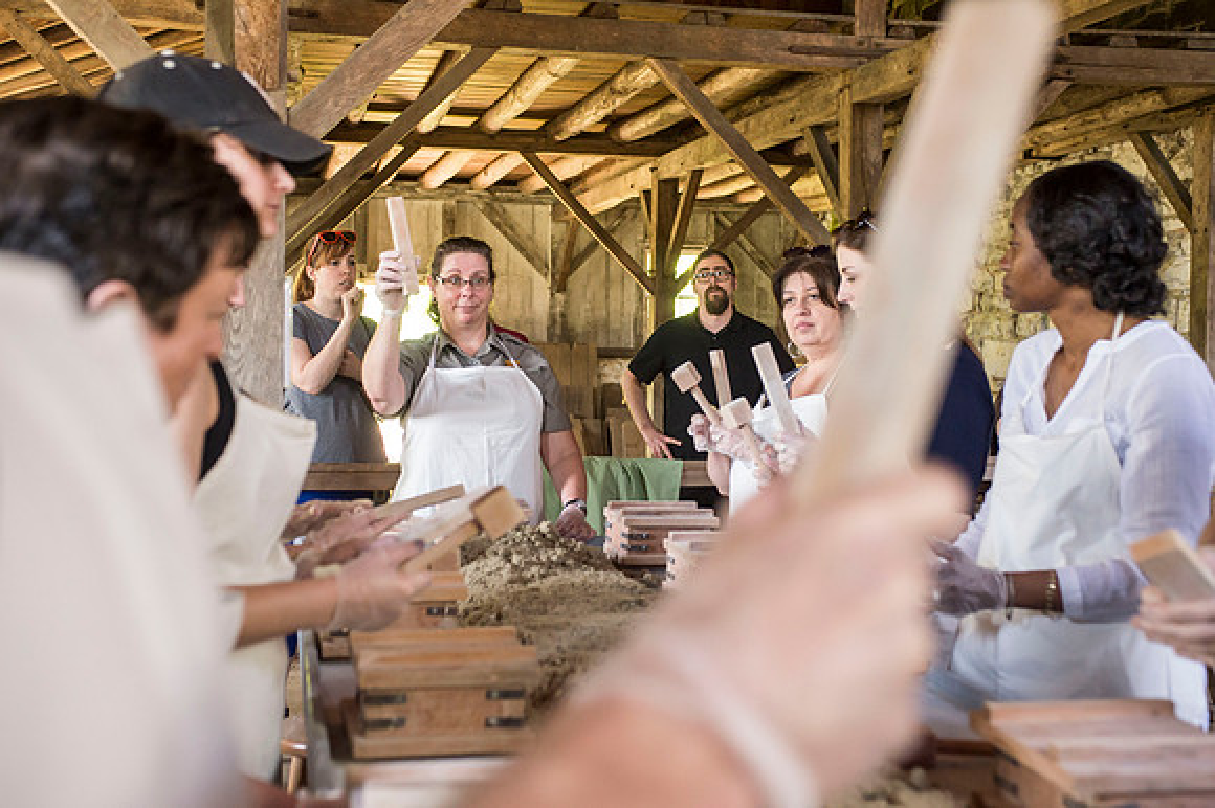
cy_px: 404
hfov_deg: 43.6
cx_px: 608
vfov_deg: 29.8
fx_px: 1518
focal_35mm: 45
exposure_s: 1/160
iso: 2500
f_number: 4
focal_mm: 45
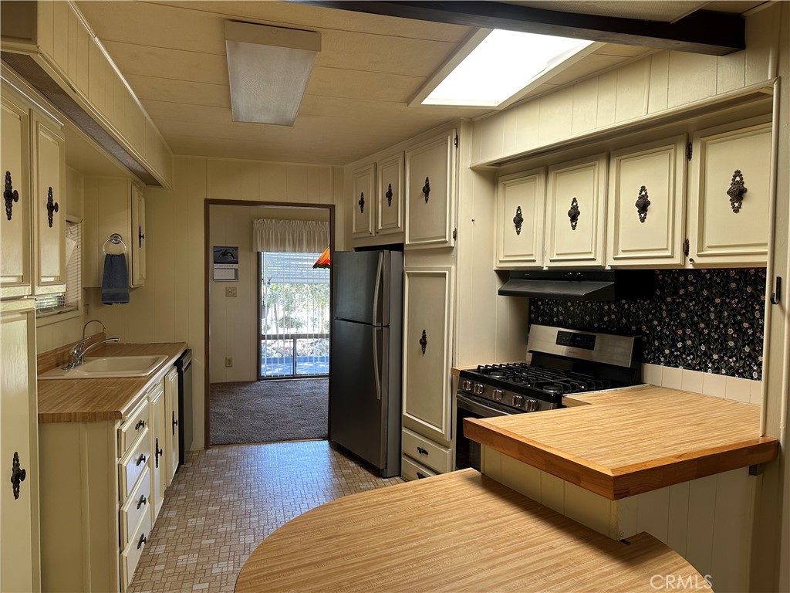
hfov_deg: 71.6
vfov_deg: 56.8
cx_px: 395
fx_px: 548
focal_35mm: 24
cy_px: 296
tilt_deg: -2.5
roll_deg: -1.1
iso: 100
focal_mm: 6.86
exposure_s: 1/120
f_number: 1.78
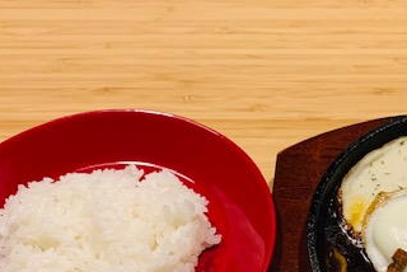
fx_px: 611
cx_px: 307
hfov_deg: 36.0
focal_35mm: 54
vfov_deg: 24.6
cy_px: 224
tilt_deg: -51.3
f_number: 1.8
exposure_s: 1/51
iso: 400
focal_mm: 4.25
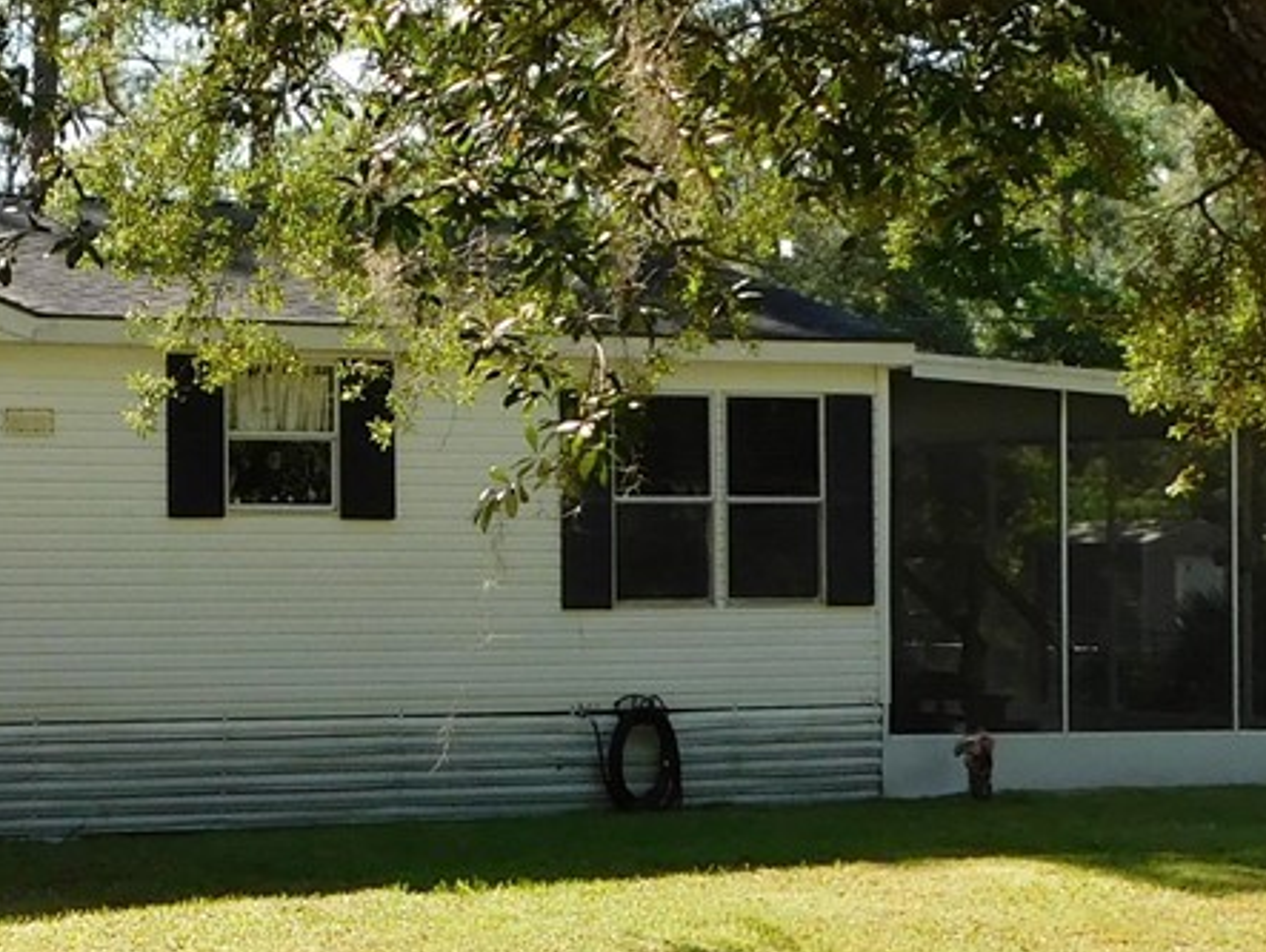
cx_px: -166
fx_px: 3038
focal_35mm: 83
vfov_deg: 17.8
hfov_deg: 22.1
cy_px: 497
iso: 125
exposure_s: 1/640
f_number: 3
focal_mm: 4
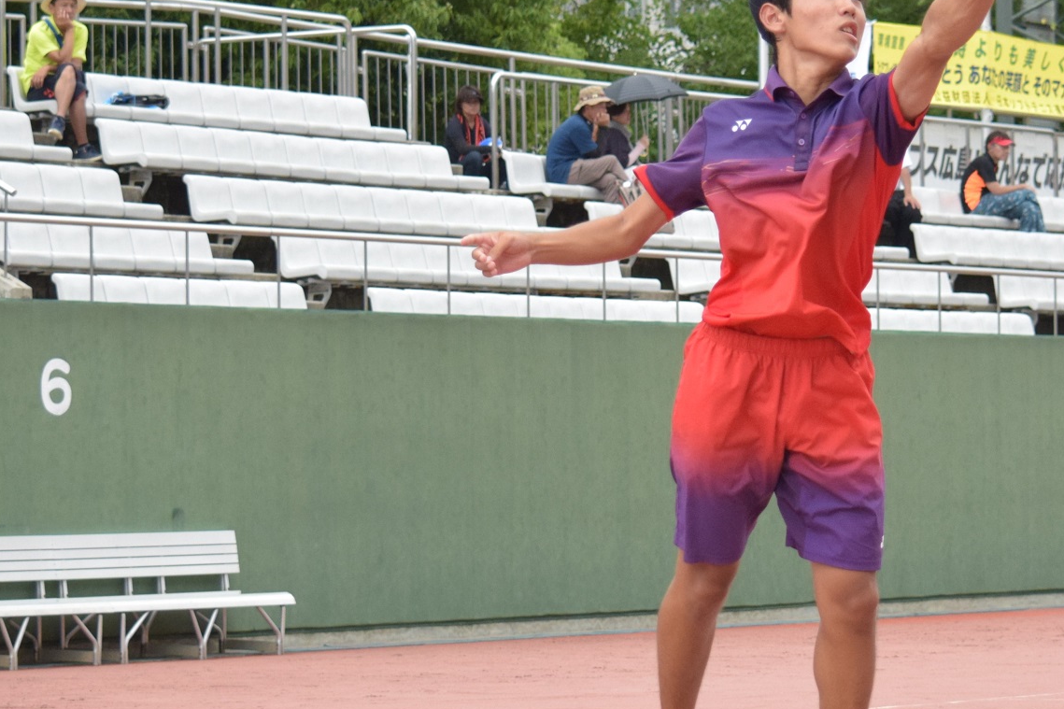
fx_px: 4281
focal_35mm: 145
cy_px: 313
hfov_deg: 14.1
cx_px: 812
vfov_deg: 9.5
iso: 1250
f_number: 4.5
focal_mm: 55
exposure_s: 1/2500
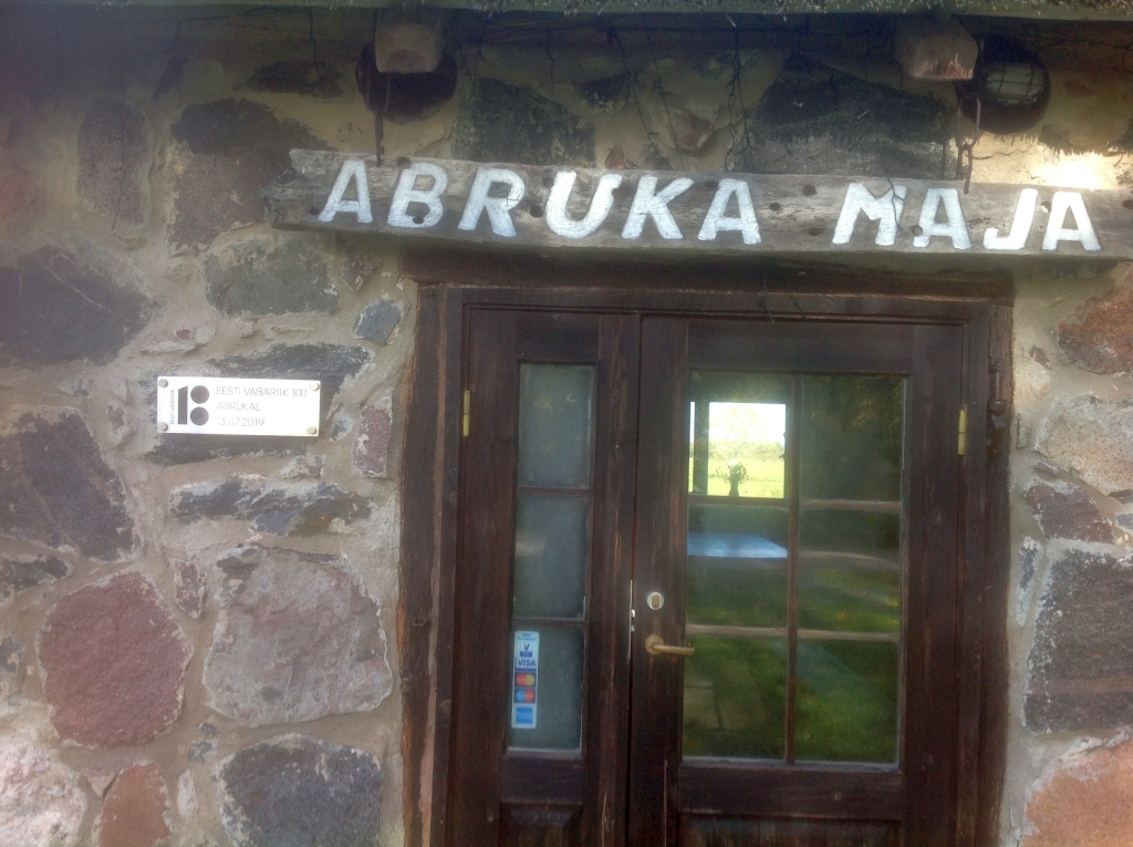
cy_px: 424
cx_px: 566
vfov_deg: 40.6
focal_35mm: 35
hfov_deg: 52.7
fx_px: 1144
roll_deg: -2.0
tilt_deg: +1.9
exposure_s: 1/141
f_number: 2.4
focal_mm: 4.28
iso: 50
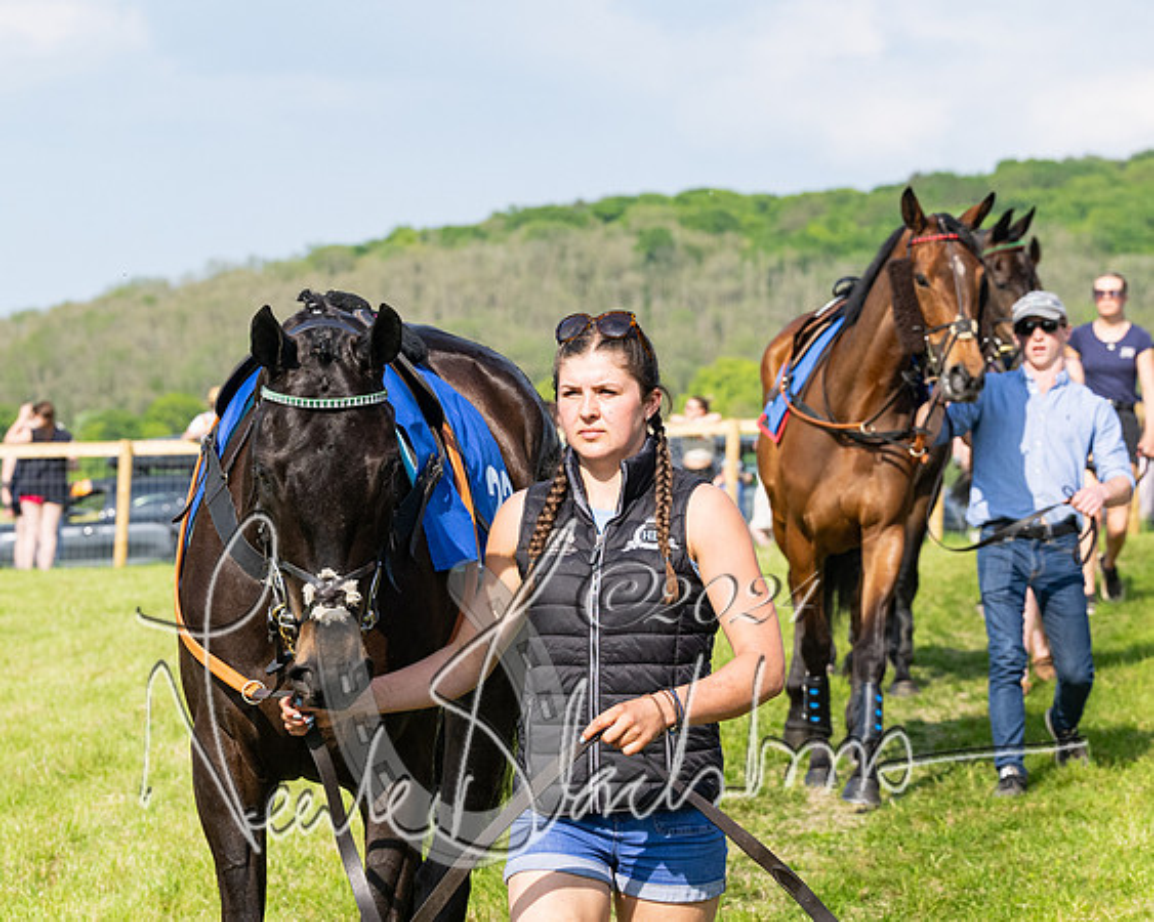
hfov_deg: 12.5
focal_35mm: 154
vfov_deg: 10.0
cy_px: 392
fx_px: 5250
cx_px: 373
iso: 400
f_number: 5
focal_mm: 75
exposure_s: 1/2500
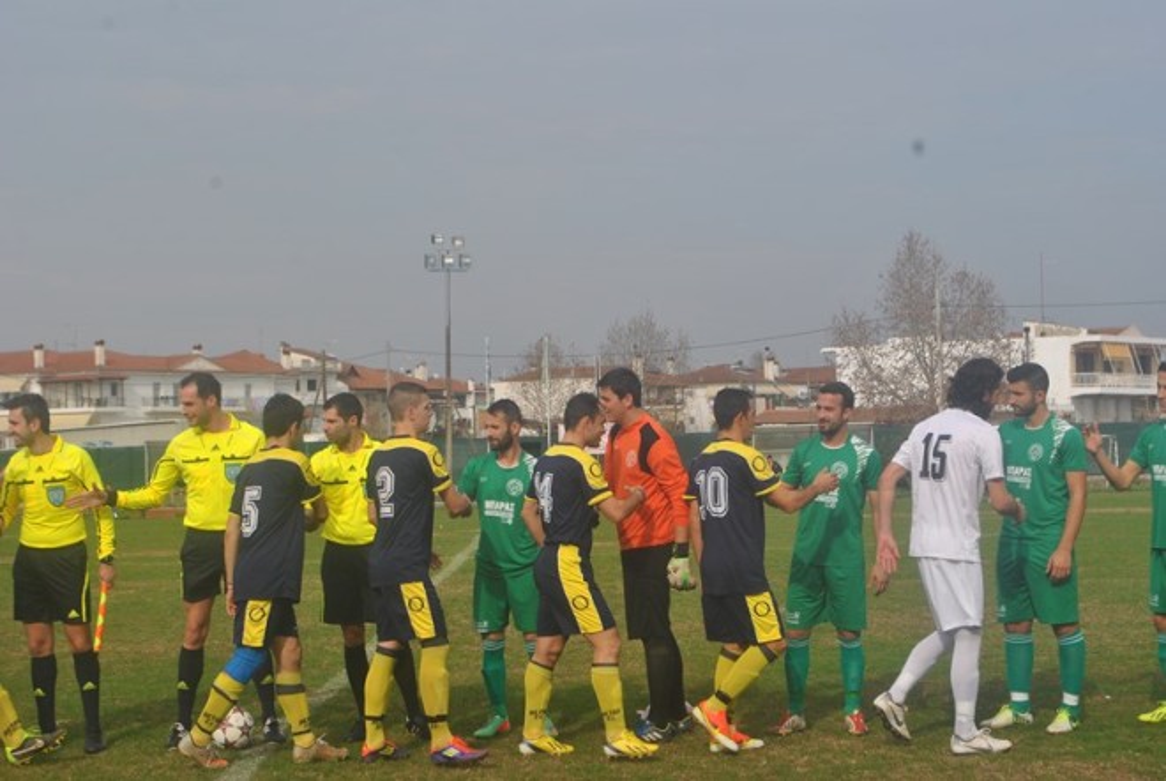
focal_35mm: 68
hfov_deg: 29.8
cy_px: 390
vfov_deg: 20.2
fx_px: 2189
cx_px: 583
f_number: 8
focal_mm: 45
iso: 100
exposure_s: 1/250
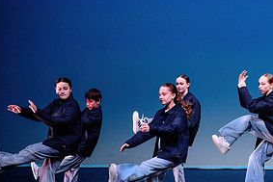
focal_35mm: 213
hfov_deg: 9.6
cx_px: 276
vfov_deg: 6.5
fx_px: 1616
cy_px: 125
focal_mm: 95
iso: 1600
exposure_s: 1/640
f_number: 2.8
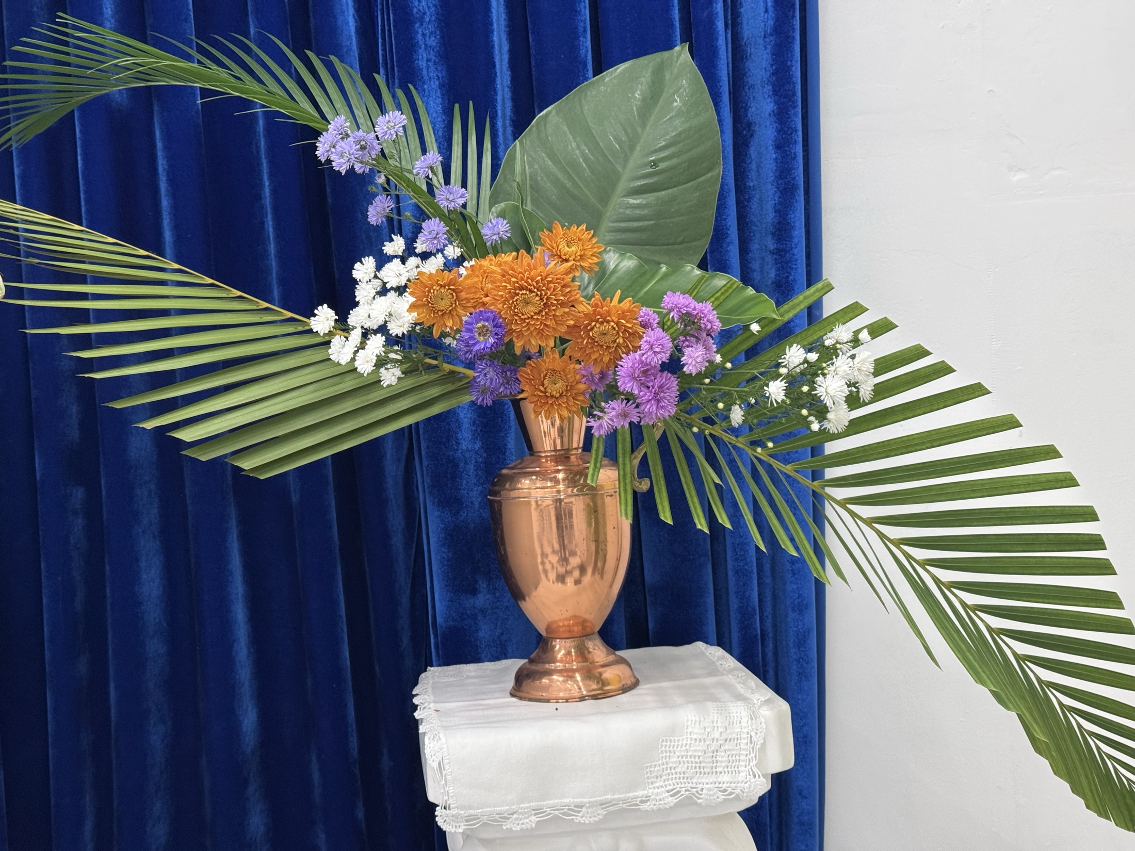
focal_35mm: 48
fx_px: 1574
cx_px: 568
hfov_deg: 39.7
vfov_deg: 30.3
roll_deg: +4.2
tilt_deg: -3.0
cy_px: 426
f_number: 1.78
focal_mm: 6.76
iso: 250
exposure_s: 1/60
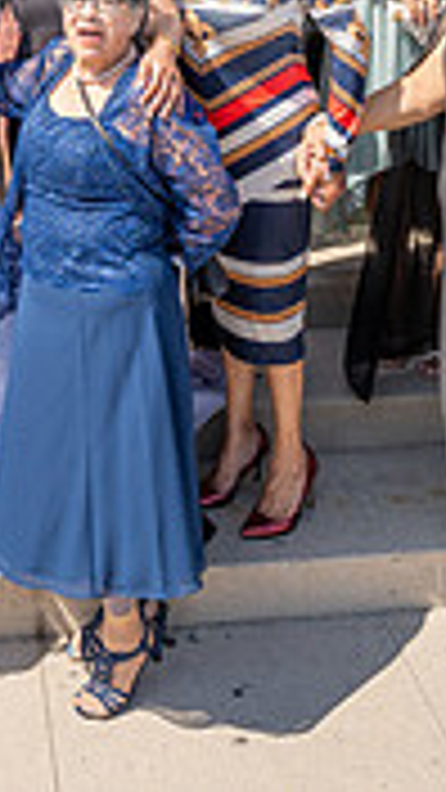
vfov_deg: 30.5
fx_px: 1177
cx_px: 15
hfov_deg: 20.8
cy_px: -197
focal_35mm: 56
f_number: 5.6
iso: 160
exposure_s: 1/500
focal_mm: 14
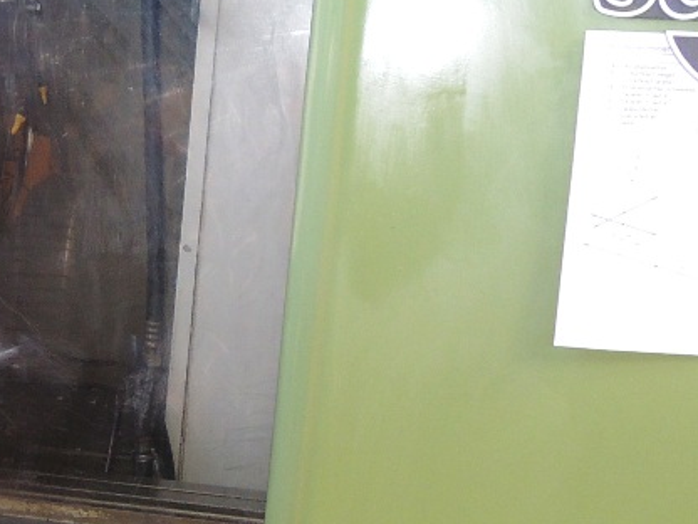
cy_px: 425
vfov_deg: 15.8
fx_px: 1875
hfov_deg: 19.6
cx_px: -177
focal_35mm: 93
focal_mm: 4.3
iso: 110
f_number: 2.8
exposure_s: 1/40
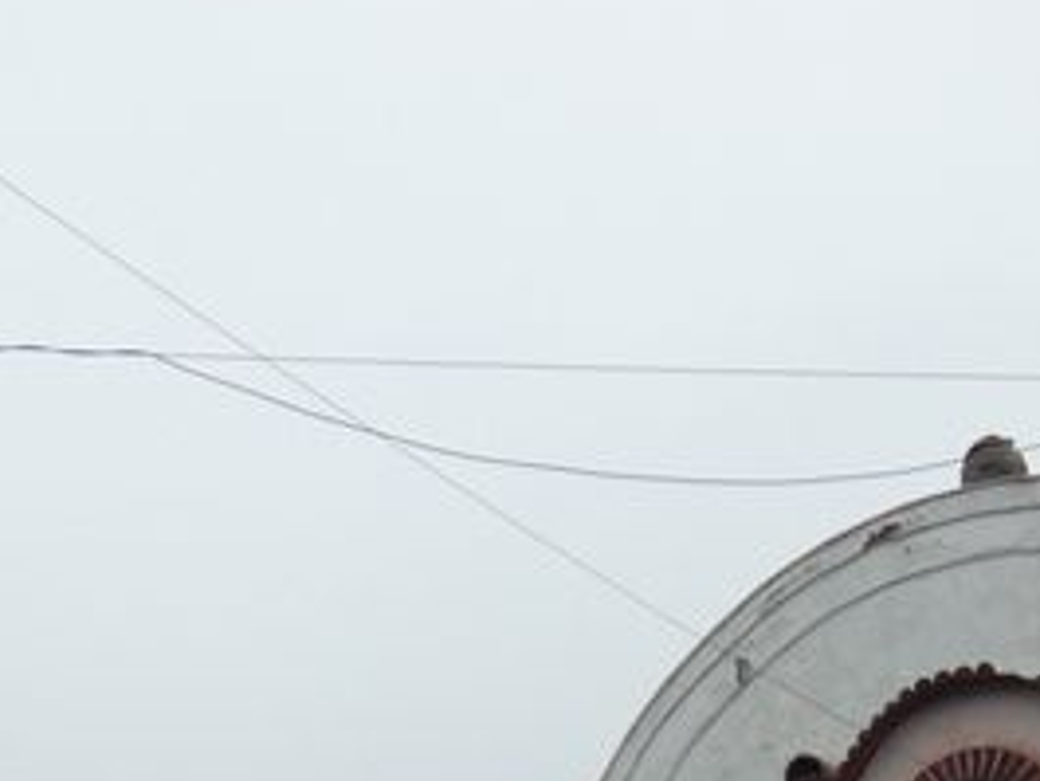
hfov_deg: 16.1
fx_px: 3667
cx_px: 540
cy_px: 1385
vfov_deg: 11.3
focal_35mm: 122
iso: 80
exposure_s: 1/80
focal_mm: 6
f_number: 3.4
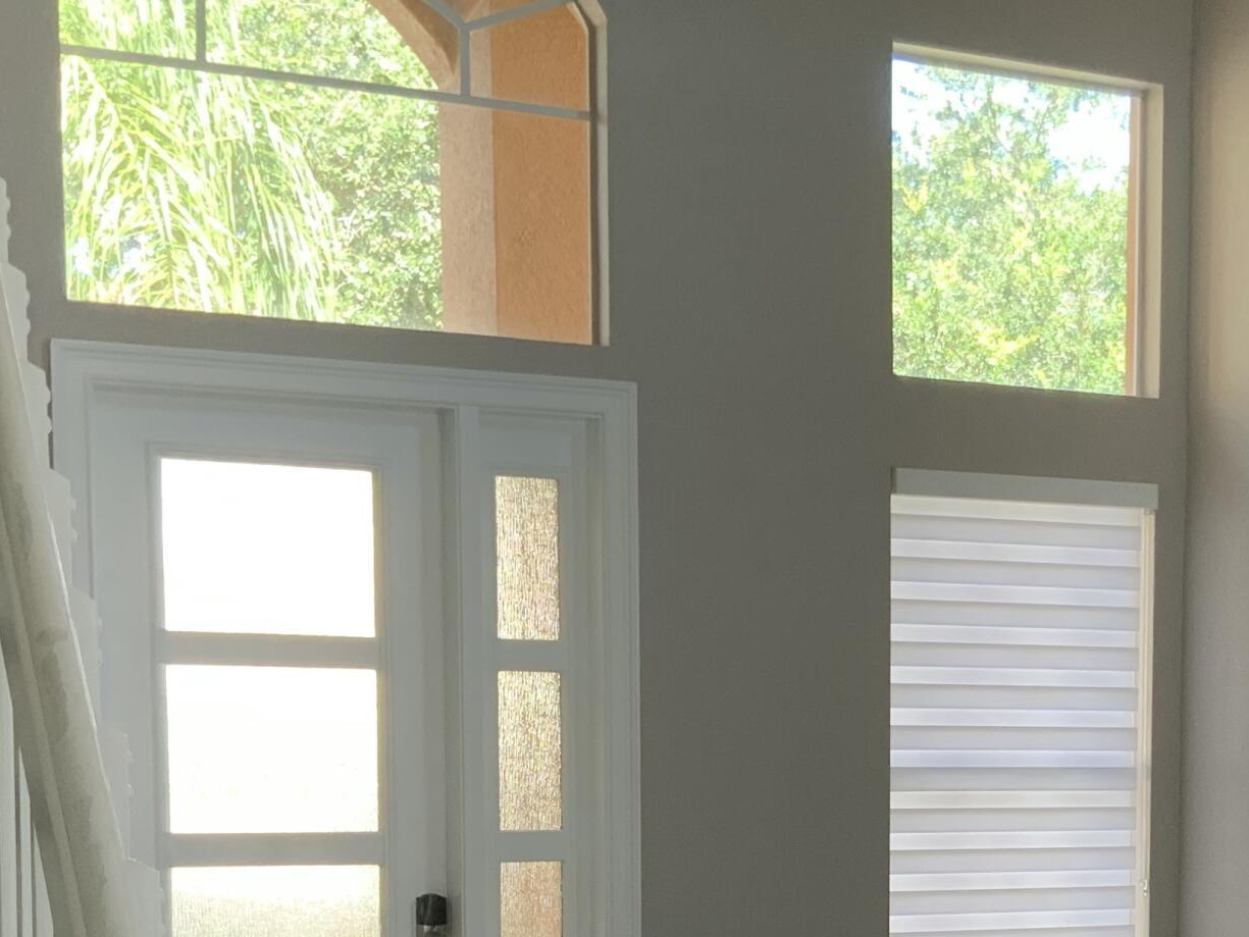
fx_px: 2562
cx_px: 1088
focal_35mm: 71
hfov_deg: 26.6
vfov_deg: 20.1
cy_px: 951
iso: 50
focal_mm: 3
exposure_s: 1/122
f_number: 1.8
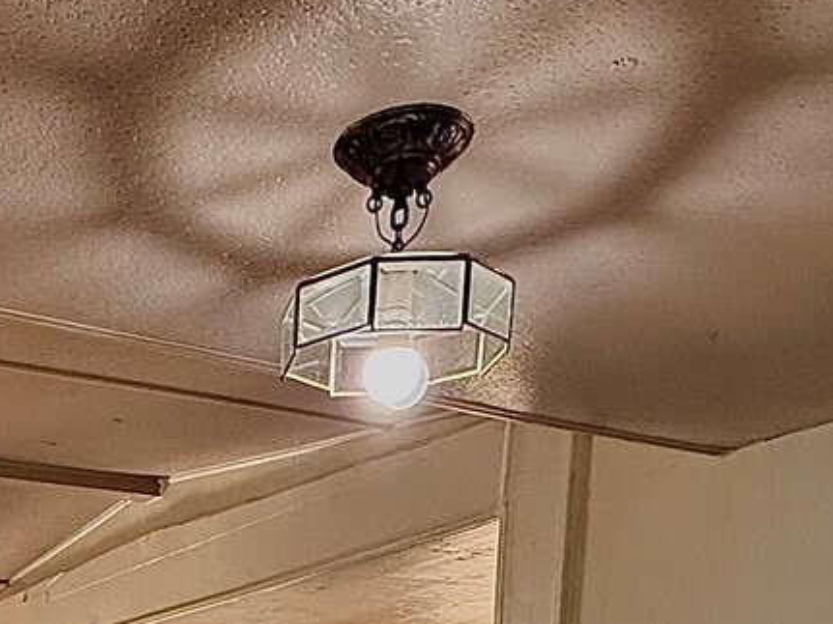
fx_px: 1251
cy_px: 1070
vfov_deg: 20.9
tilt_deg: -11.3
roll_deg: +0.3
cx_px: 41
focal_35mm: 52
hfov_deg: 34.2
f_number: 2.2
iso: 250
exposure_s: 1/120
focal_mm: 2.22
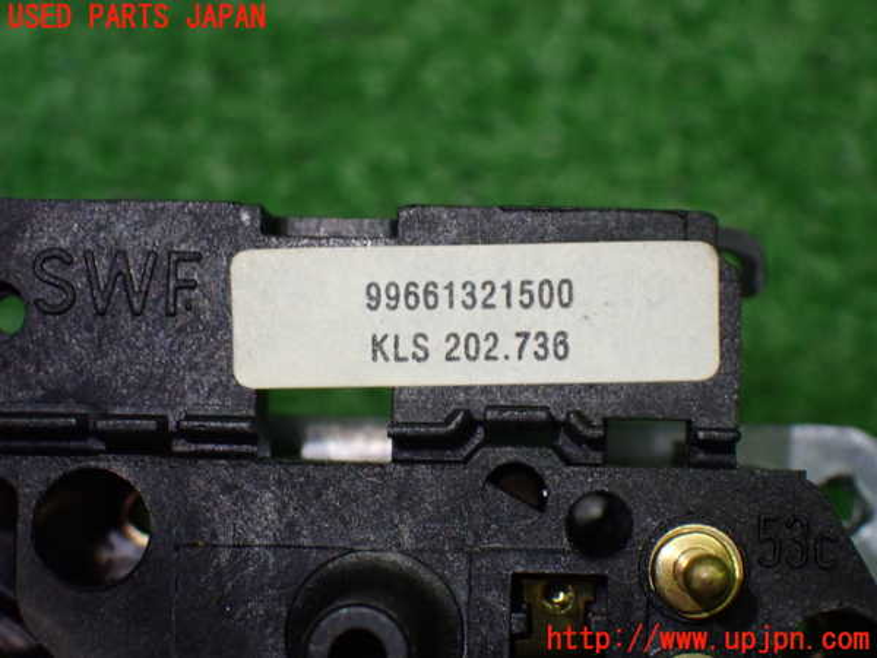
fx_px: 2229
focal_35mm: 88
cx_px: 438
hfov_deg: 22.3
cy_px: 329
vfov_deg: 16.8
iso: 800
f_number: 4.5
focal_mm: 15.66
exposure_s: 1/125
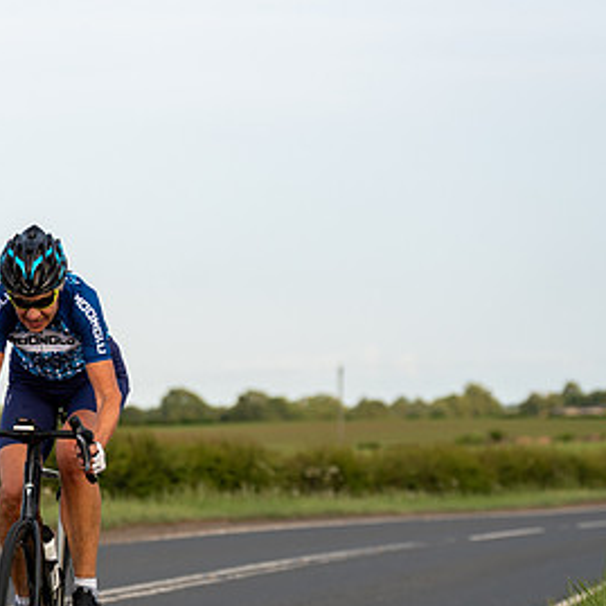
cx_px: 27
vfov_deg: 10.0
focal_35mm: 174
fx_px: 3446
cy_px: 400
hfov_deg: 10.0
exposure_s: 1/1000
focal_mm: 95
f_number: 3.5
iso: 160
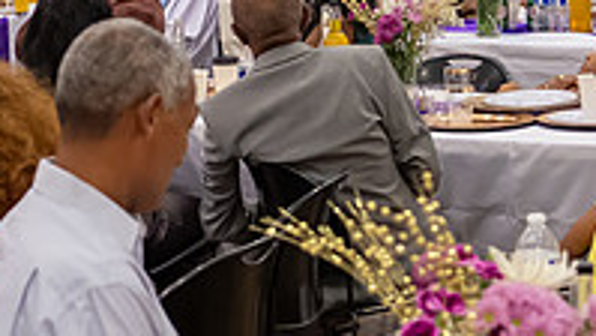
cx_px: 153
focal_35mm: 119
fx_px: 1881
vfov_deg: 10.2
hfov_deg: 17.9
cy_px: 66
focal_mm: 26
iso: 1400
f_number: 3.2
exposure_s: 1/125
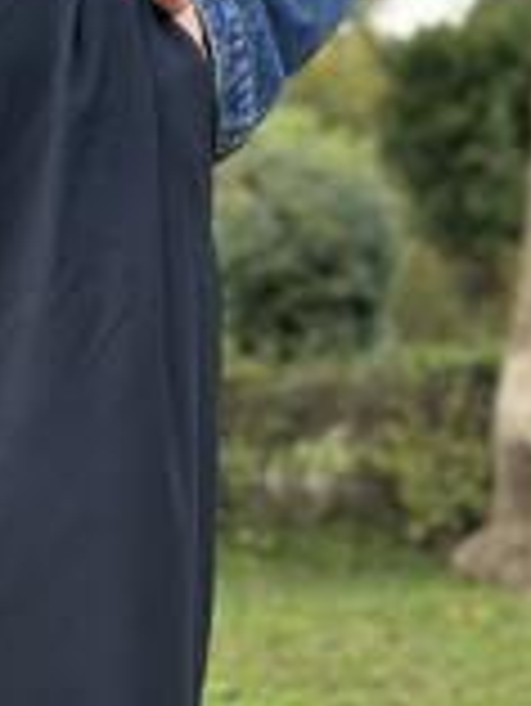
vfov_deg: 12.3
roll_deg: -1.6
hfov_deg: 9.2
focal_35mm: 159
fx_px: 3248
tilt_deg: -5.8
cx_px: -81
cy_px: 670
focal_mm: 6.86
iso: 80
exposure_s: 1/615
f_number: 1.78
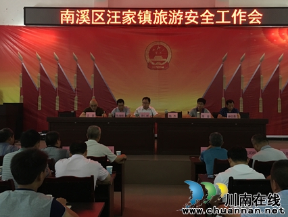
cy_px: 102
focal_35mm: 34
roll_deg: -0.7
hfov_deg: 53.9
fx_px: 283
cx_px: 144
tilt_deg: +1.1
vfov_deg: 41.8
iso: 200
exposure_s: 1/20
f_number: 2.2
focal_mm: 4.15
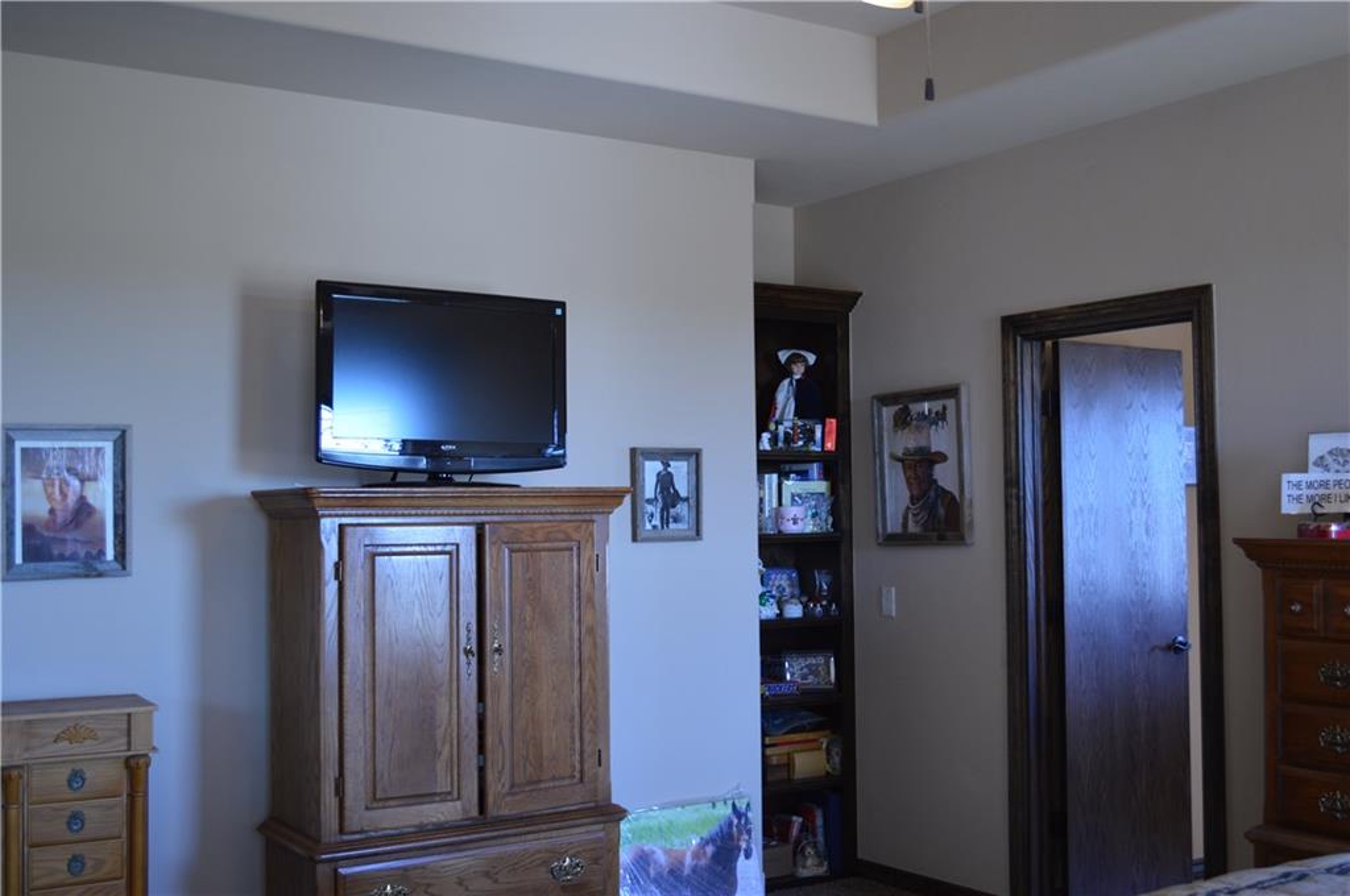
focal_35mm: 39
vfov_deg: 34.1
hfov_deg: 49.6
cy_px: 448
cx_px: 675
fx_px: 1461
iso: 400
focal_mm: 26
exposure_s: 1/30
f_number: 4.2
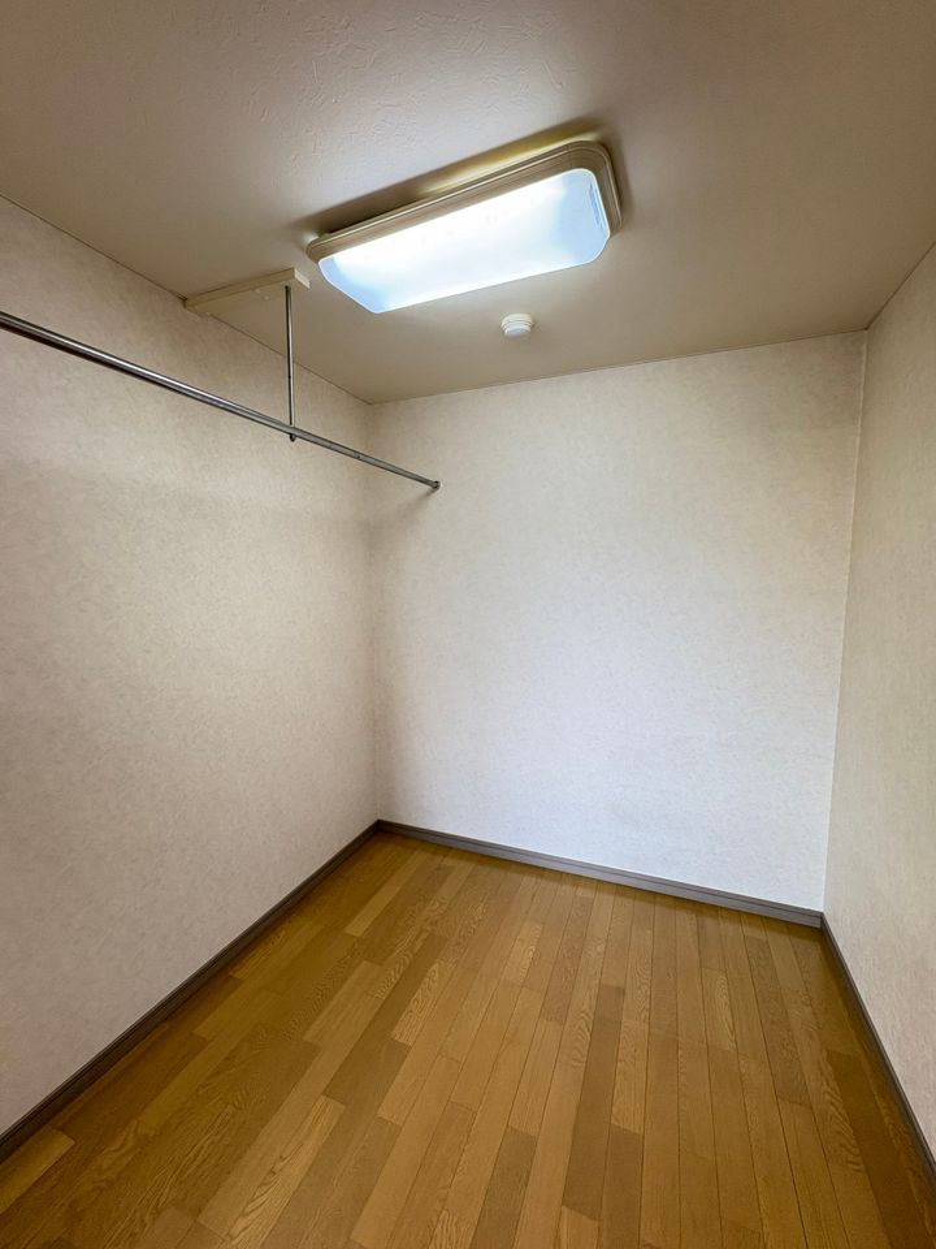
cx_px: 468
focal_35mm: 14
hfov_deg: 85.7
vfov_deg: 102.1
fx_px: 505
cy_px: 624
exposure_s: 1/60
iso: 125
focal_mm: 2.22
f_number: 2.2
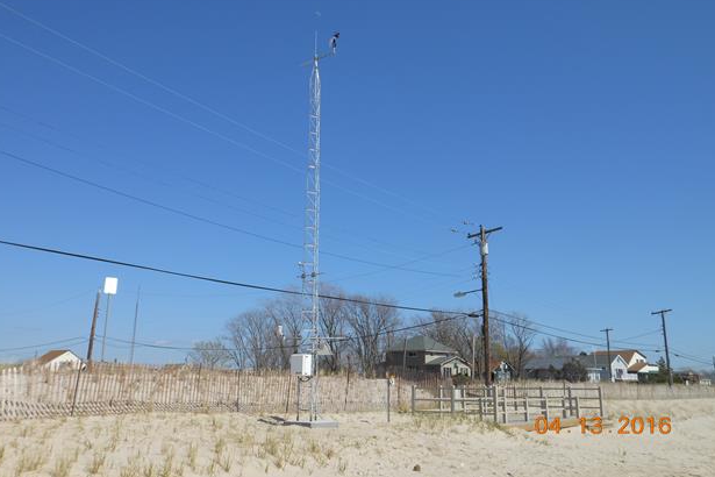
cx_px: 353
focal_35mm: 31
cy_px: 202
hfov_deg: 60.3
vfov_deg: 42.2
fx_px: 616
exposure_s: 1/1500
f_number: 3.3
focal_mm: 5.2
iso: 80
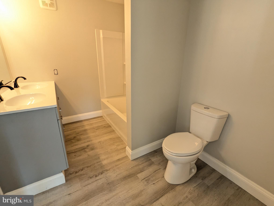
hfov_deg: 94.4
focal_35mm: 16
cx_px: 137
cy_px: 103
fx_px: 127
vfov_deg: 78.2
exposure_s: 1/60
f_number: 2.2
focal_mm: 2.35
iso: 200
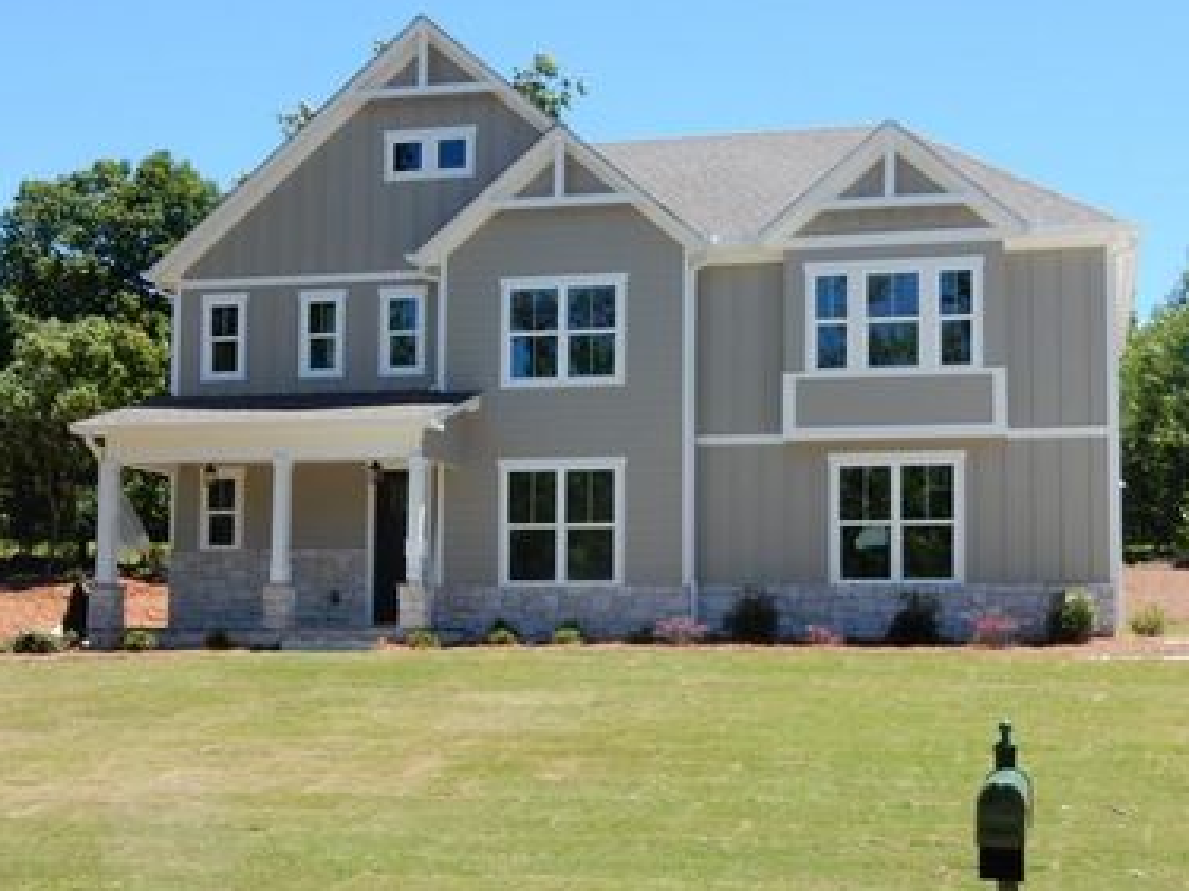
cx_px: 739
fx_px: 1648
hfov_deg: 39.4
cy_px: 534
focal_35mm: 48
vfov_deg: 30.2
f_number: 4
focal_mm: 6.4
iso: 125
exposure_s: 1/500
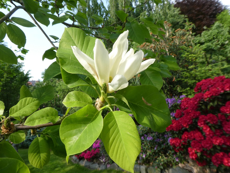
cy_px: 86
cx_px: 115
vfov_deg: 56.8
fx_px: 159
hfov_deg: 71.6
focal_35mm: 24
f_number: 3.3
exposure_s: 1/320
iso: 80
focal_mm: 4.3
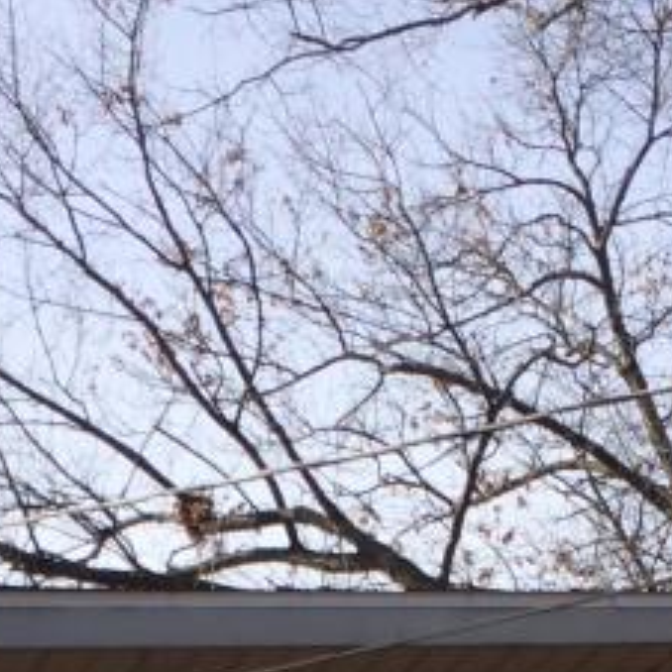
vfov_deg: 13.8
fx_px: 2548
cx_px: 241
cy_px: 1091
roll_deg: +0.1
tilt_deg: +17.7
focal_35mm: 116
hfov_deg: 15.0
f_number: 2.2
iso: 32
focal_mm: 4.15
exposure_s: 1/1325
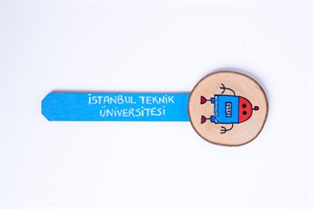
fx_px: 609
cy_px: 104
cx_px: 156
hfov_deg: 28.8
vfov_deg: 19.5
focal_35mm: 70
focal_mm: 70
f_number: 16
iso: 125
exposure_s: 1/125
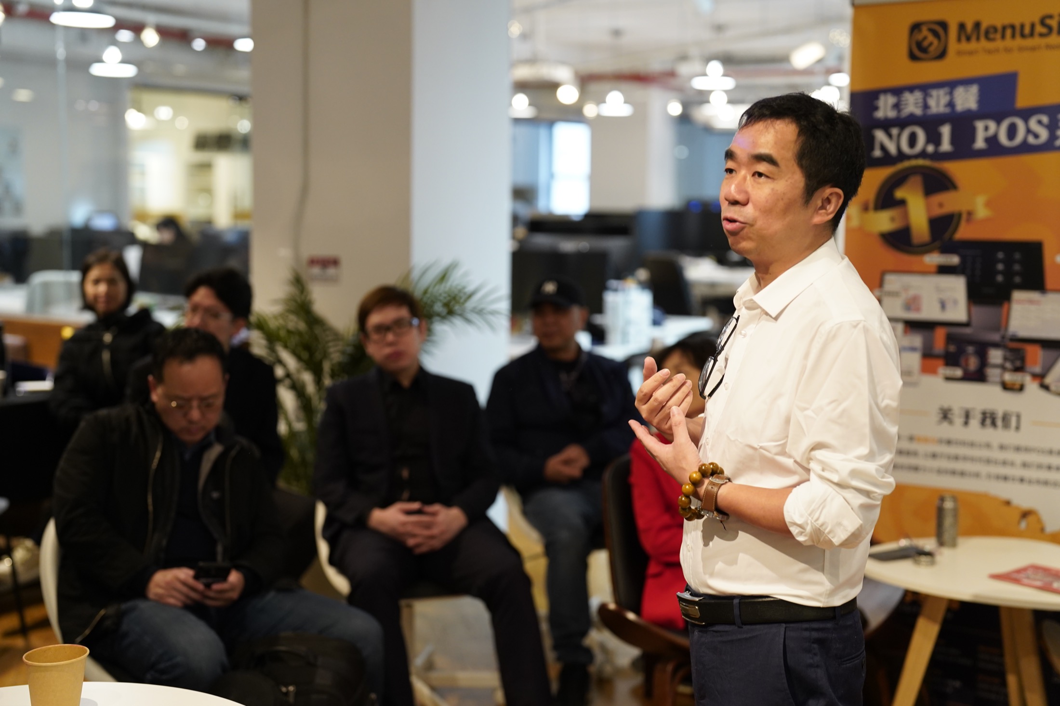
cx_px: 530
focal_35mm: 50
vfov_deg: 27.0
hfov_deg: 39.6
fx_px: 1472
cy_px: 353
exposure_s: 1/160
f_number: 2
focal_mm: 50
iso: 1600
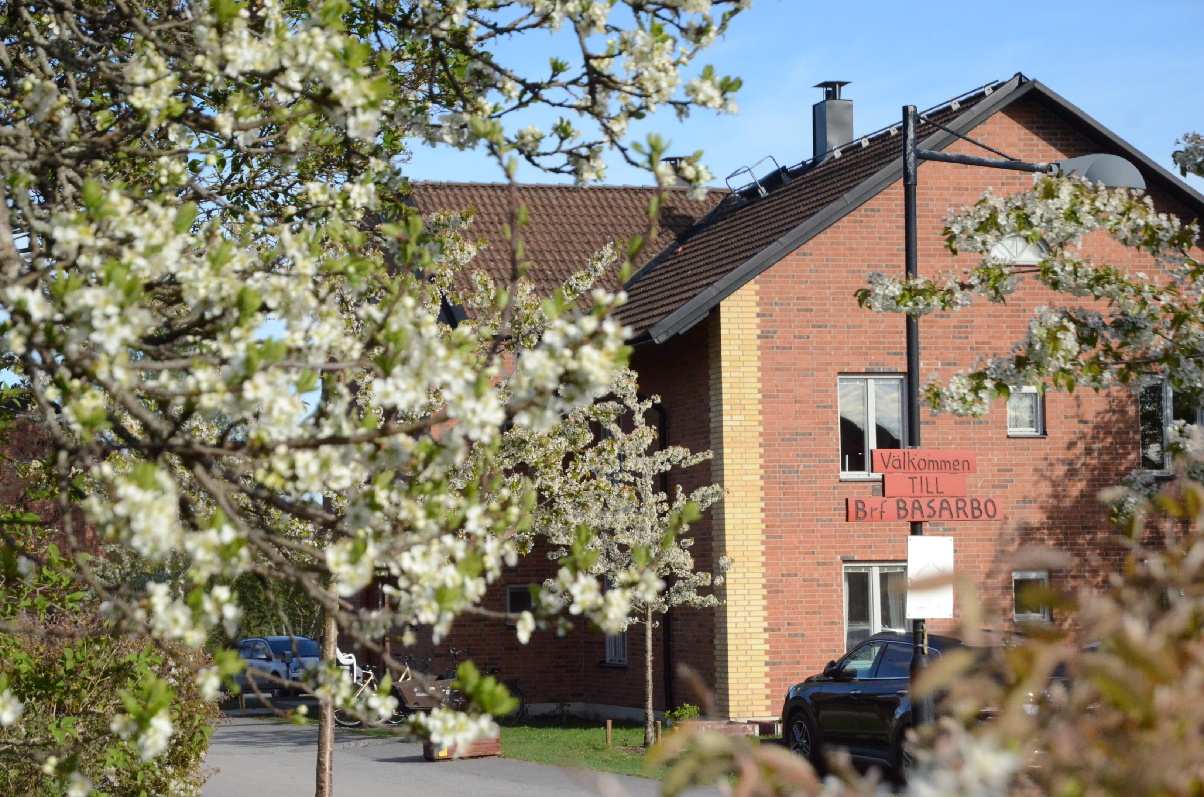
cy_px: 398
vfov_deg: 14.6
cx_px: 602
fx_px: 3104
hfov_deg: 22.0
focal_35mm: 93
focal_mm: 62
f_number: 8
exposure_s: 1/8000
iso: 4000
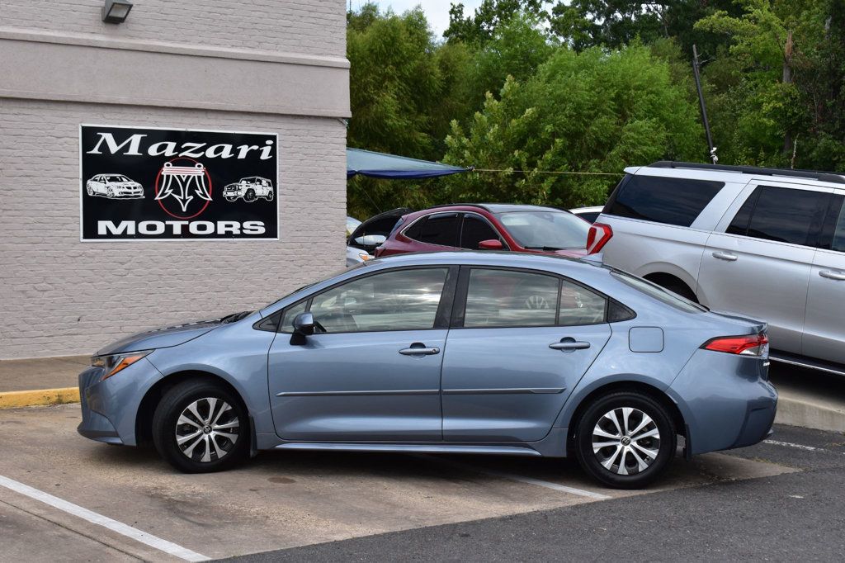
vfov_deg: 22.6
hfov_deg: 33.4
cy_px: 282
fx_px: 1408
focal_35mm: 60
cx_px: 422
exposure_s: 1/500
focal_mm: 40
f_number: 11
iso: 400
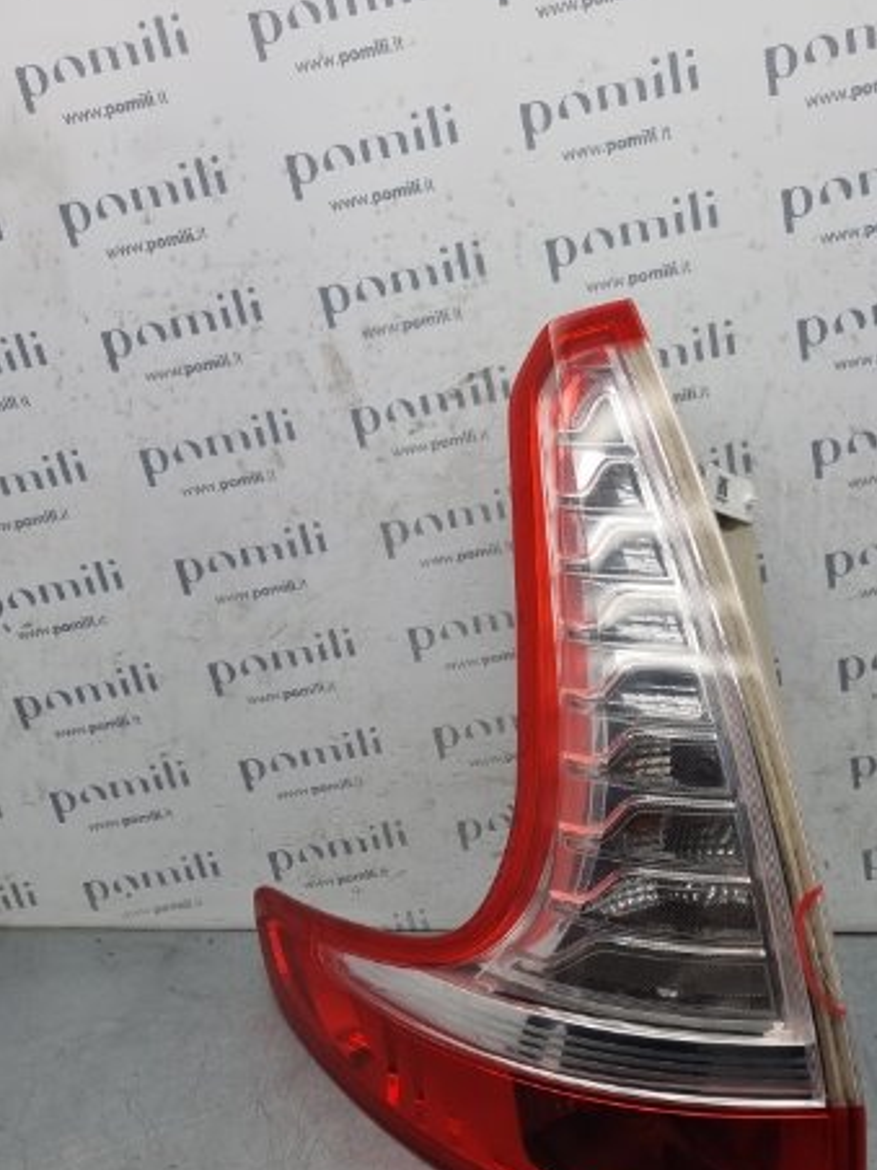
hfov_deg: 41.2
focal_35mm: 34
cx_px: 598
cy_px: 704
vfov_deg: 53.6
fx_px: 1149
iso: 50
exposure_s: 1/393
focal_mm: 6.7
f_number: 1.8
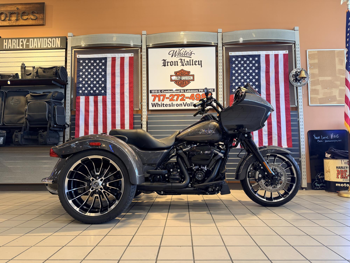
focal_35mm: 24
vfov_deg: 56.8
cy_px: 132
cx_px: 175
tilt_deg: +4.3
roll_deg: +1.1
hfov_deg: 71.6
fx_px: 243
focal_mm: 6.76
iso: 125
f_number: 1.78
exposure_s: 1/60
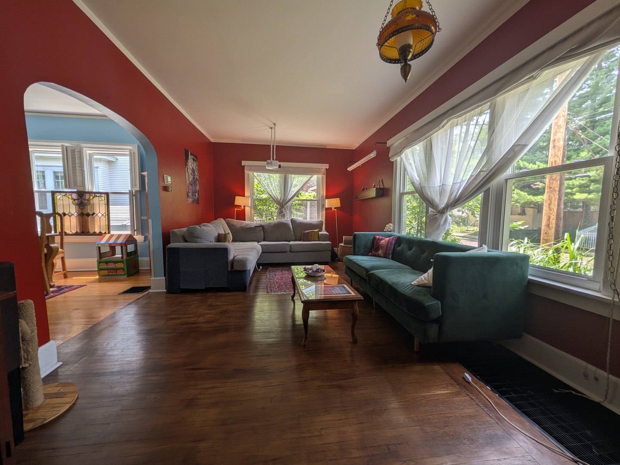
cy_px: 232
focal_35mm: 12
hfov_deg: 110.5
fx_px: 215
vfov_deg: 94.5
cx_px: 310
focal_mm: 2.02
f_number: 1.7
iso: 52
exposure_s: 1/237
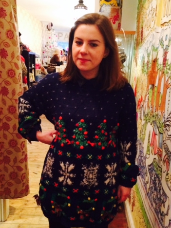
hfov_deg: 35.1
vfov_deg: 45.7
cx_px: 83
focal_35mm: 41
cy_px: 125
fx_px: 270
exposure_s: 1/20
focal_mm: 4.12
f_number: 2.2
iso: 320
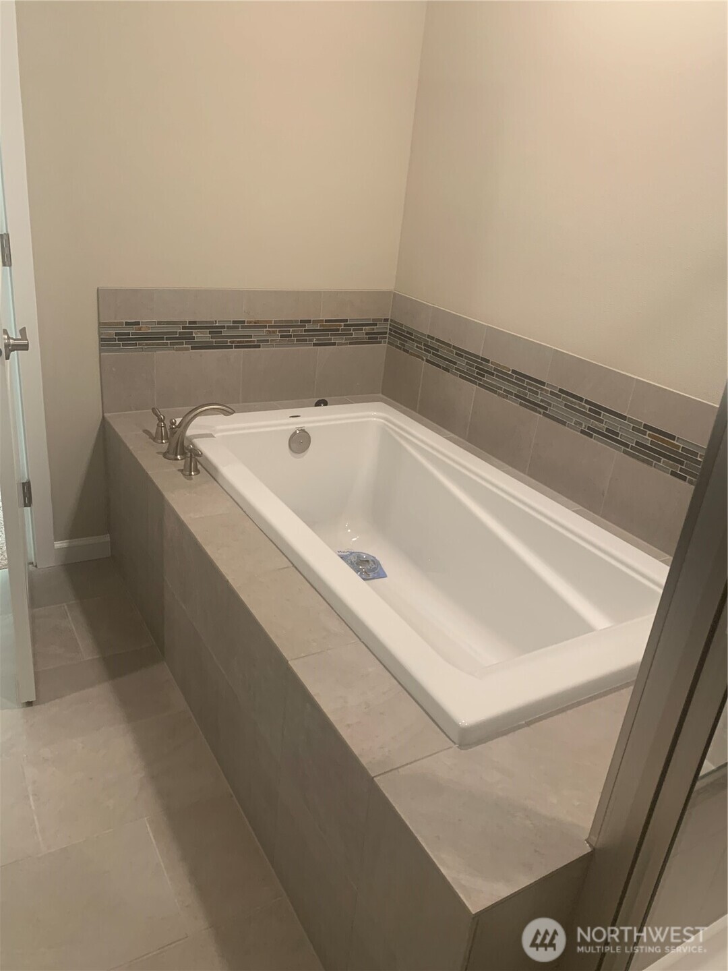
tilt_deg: -23.3
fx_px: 729
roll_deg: -6.8
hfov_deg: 53.1
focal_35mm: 26
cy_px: 486
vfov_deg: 67.3
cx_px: 364
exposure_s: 1/60
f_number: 1.8
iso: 125
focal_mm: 4.25
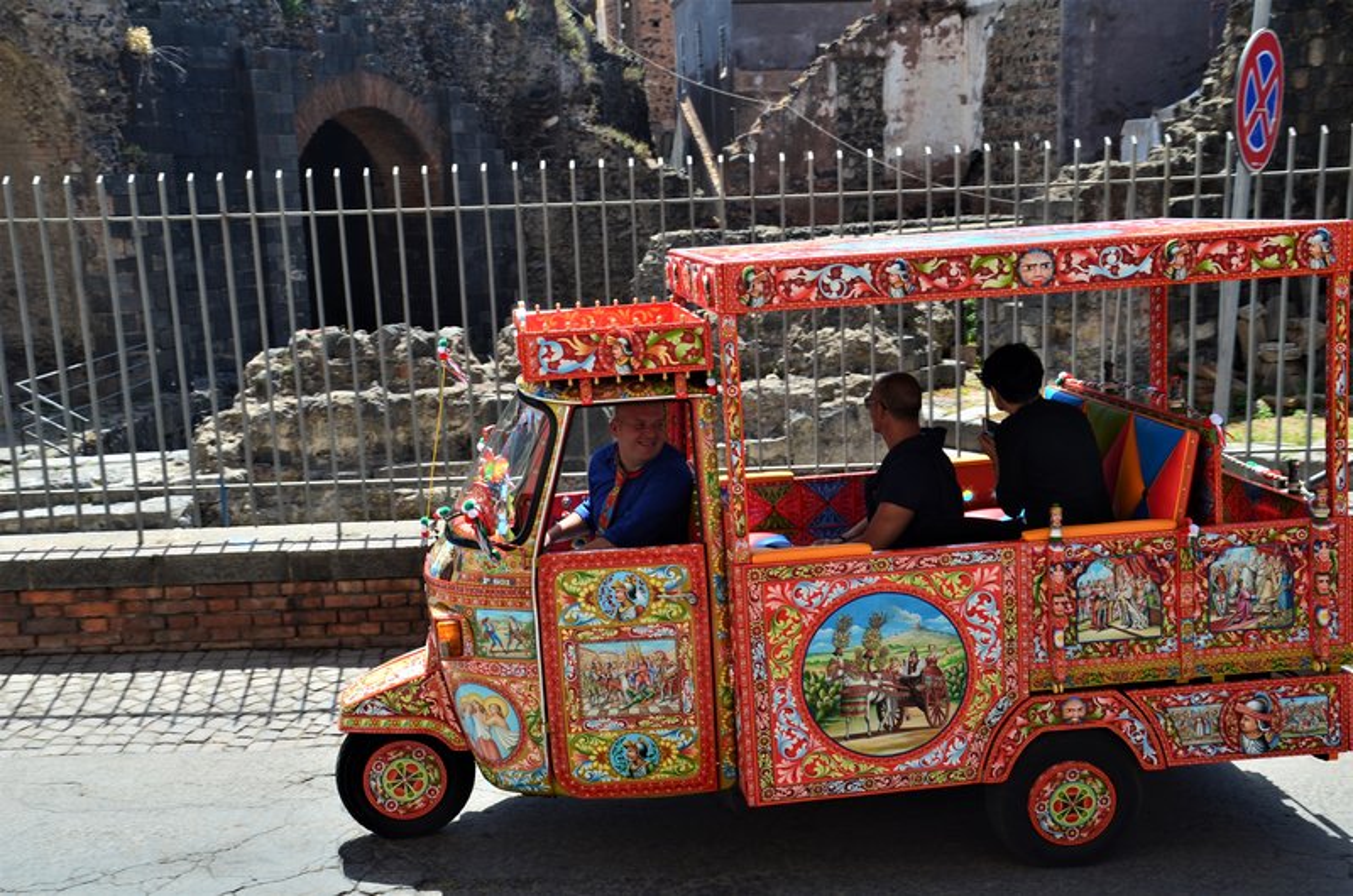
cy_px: 448
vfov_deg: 31.8
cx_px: 676
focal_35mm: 42
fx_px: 1575
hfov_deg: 46.5
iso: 320
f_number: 9
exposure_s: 1/125
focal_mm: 28
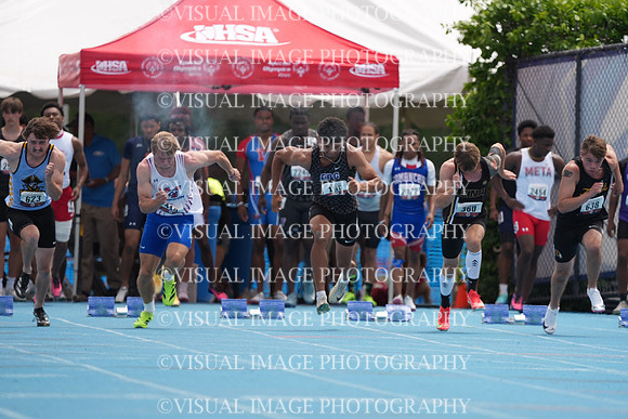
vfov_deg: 2.3
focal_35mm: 600
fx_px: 10469
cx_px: 314
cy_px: 210
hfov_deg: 3.4
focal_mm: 600
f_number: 6.3
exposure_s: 1/1600
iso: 500
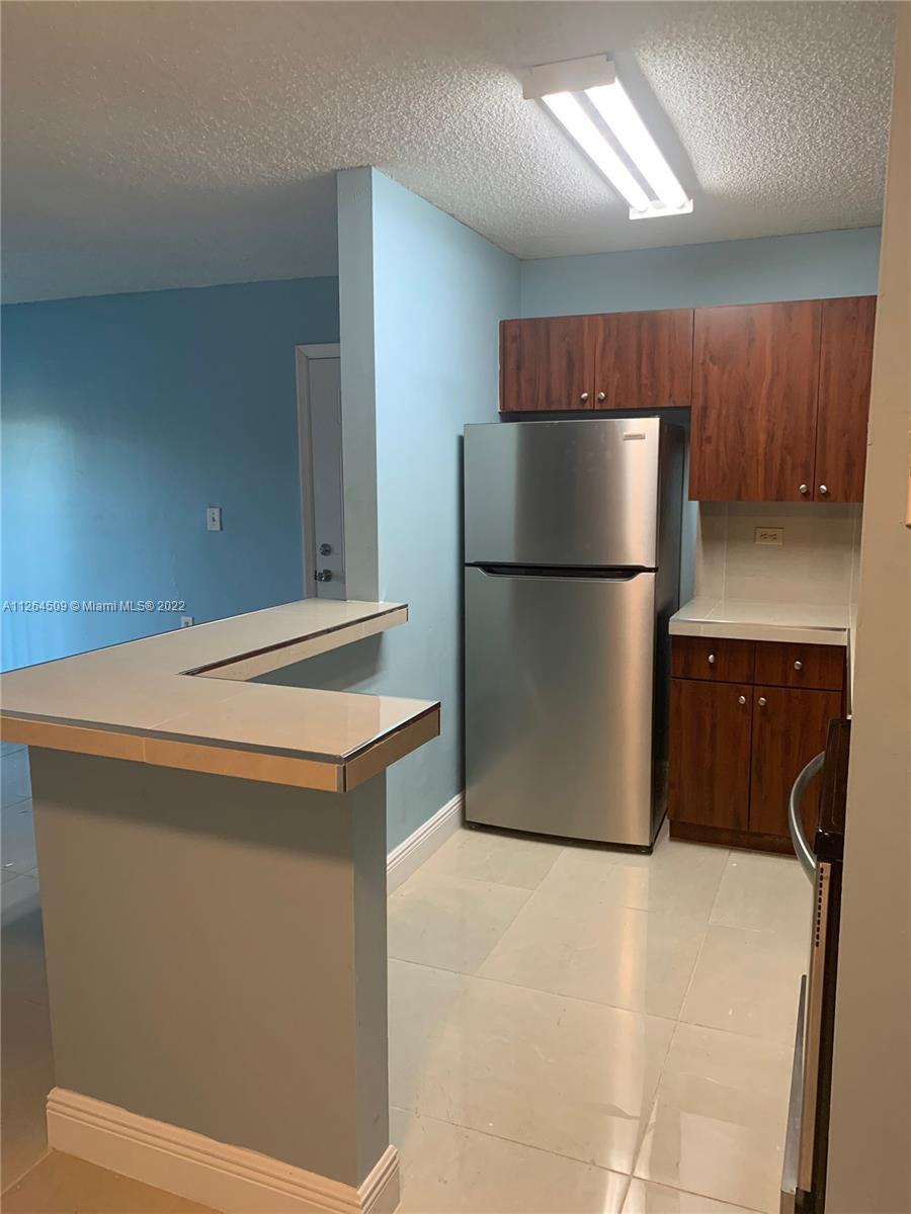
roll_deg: +0.5
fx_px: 912
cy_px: 607
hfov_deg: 53.1
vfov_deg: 67.3
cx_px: 456
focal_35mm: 26
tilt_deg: -8.0
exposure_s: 1/60
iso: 200
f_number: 1.8
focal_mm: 4.25
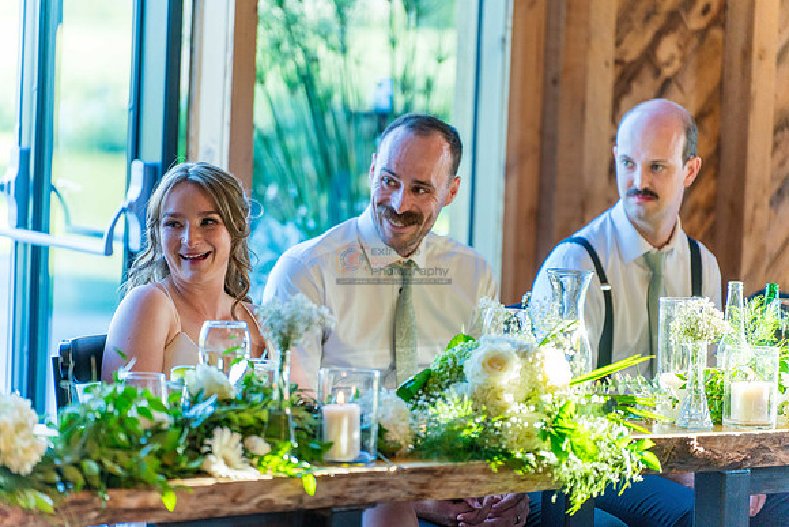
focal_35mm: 150
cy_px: 264
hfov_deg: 13.7
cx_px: 394
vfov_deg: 9.2
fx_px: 3288
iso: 1000
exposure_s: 1/400
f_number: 2.8
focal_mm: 150
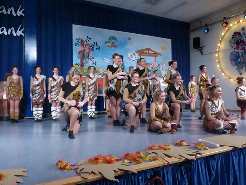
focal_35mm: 29
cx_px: 123
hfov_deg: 61.6
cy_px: 92
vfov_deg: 48.3
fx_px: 206
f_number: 4
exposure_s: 1/125
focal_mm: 5.3
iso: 1600
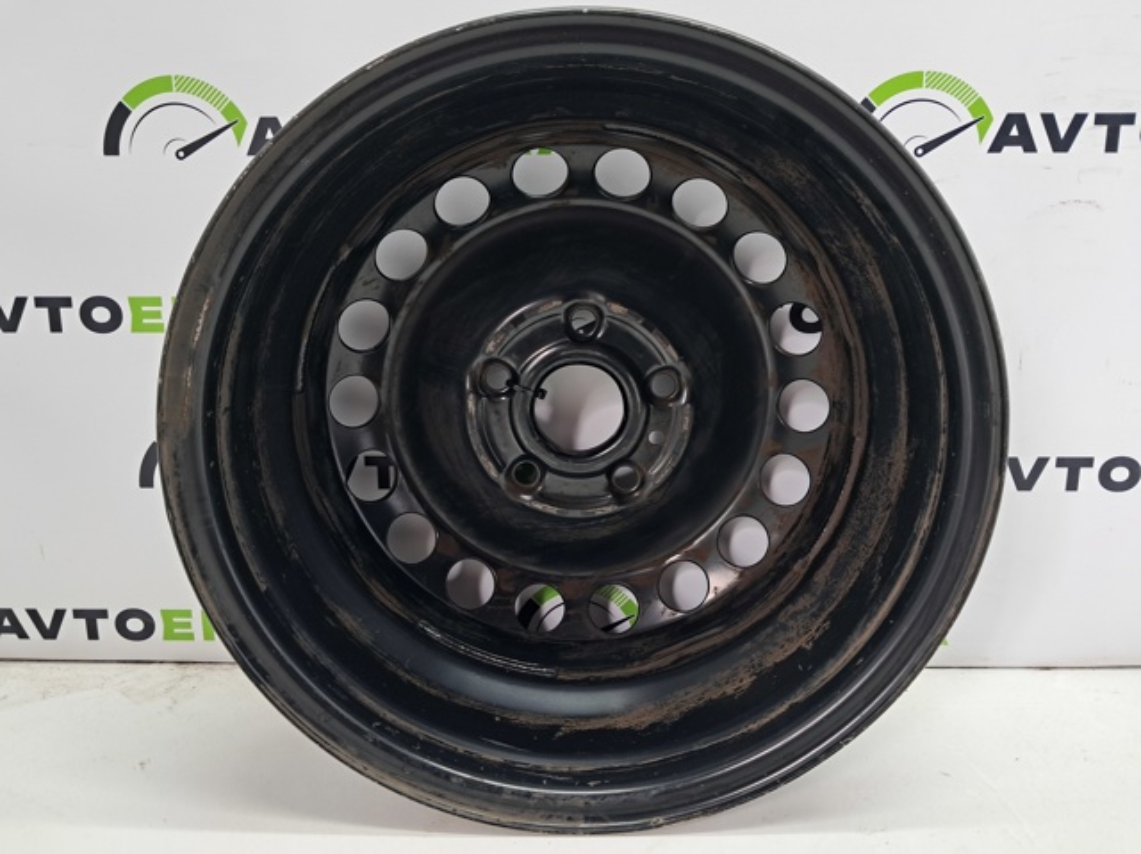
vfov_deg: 51.3
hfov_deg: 65.4
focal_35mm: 27
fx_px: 889
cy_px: 427
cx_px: 570
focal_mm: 4
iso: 80
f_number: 1.8
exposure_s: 1/50
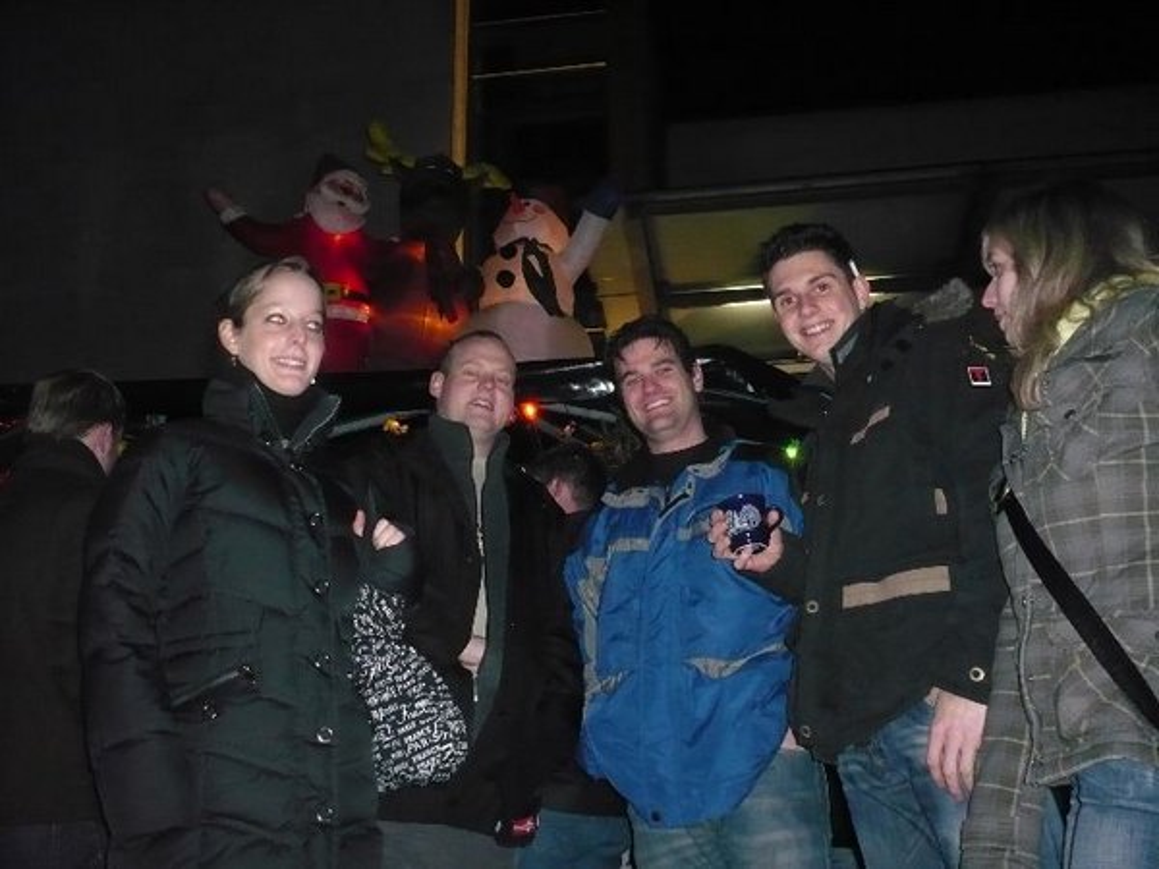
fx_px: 1172
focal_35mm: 35
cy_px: 434
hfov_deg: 52.6
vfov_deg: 40.7
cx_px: 580
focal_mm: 5.8
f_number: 2.8
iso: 400
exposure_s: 1/30
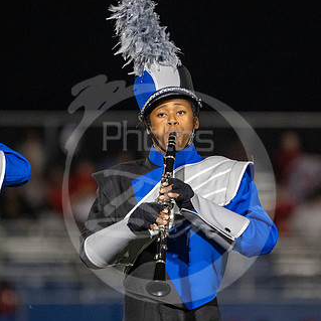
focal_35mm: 469
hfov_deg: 3.7
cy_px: 167
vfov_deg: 3.7
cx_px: 178
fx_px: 4920
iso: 4000
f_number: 2.8
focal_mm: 200
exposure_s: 1/500
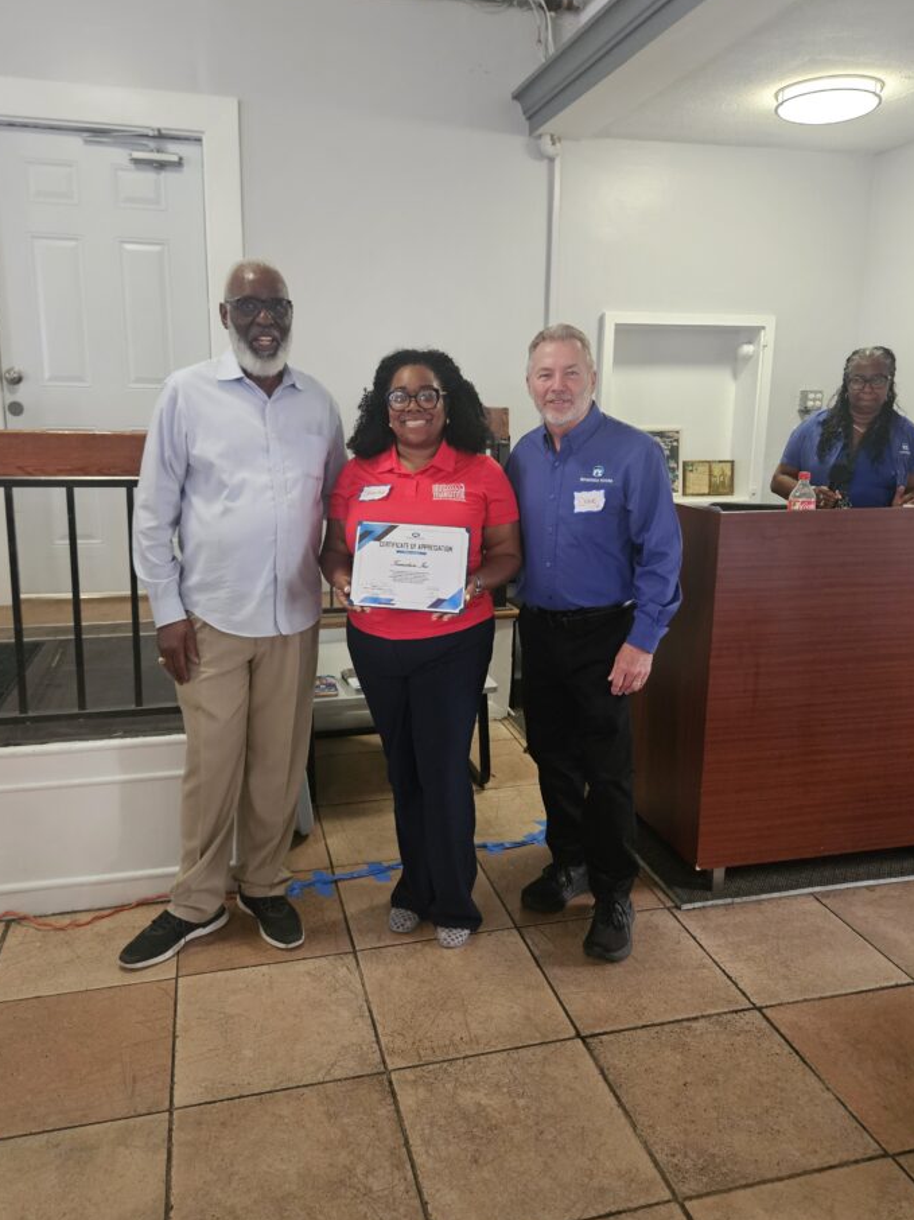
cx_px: 455
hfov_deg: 53.0
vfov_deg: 67.3
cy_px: 588
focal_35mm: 26
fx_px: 916
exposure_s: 1/120
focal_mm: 5.4
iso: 1000
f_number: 1.8
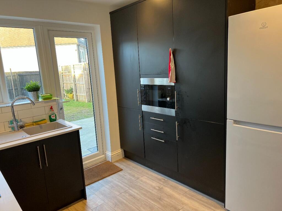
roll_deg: +4.4
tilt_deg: -10.4
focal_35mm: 26
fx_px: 212
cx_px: 141
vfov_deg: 53.1
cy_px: 106
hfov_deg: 67.3
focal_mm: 5.7
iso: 100
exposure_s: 1/100
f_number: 1.5
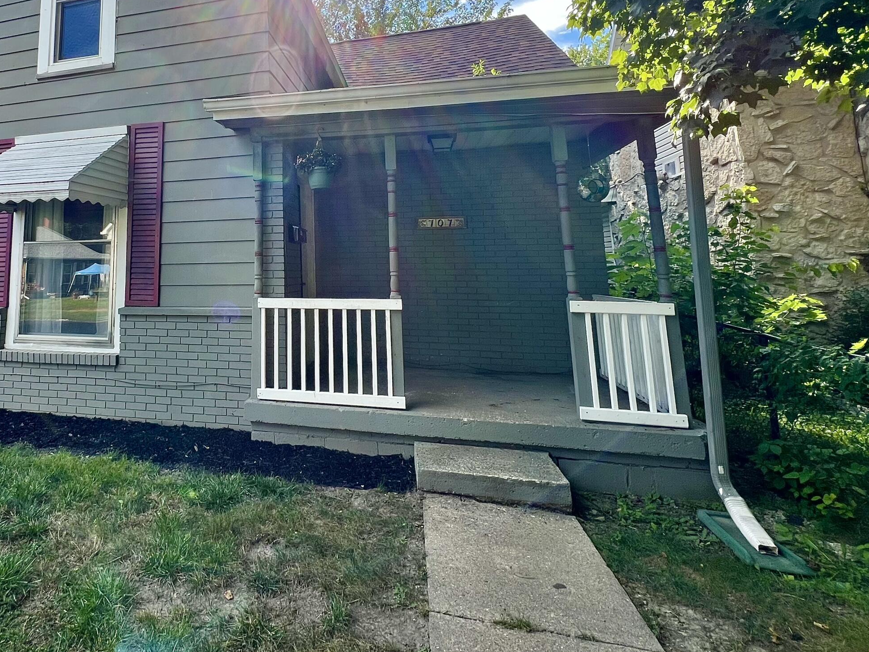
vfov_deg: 63.6
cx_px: 252
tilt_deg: +8.4
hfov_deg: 77.5
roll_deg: +0.3
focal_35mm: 20
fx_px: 502
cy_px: 197
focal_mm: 1.57
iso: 32
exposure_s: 1/399
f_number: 1.8
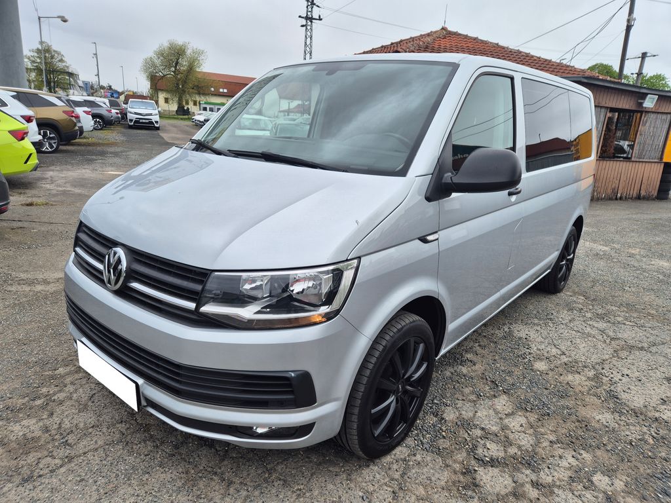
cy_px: 252
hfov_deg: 73.9
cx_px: 336
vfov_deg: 58.9
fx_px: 446
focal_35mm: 23
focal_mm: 5.4
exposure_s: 1/530
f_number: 1.8
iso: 25
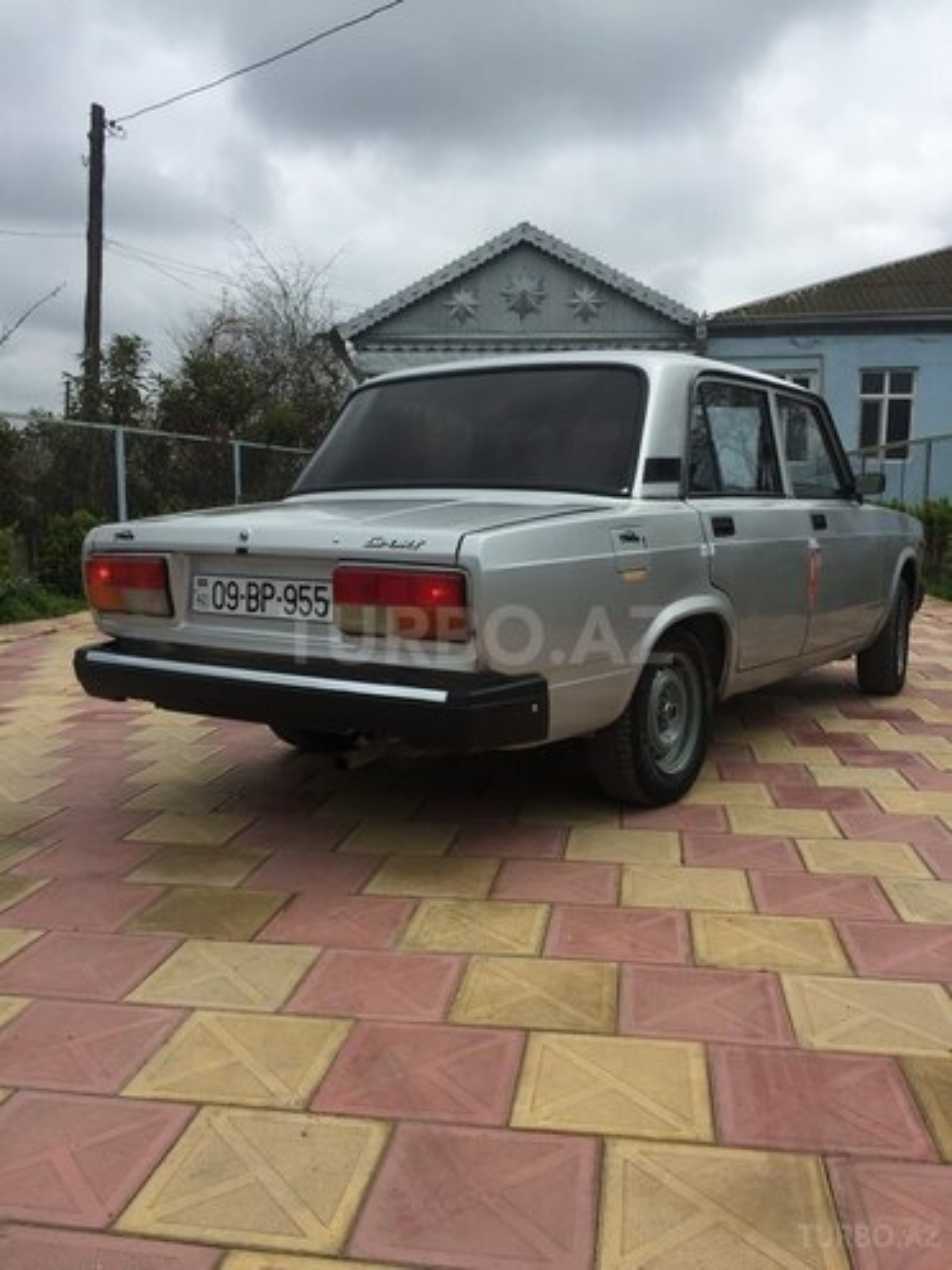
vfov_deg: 61.7
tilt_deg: -5.8
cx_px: 476
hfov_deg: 48.2
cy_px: 635
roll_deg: -0.6
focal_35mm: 29
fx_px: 1063
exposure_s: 1/2326
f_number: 2.2
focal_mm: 4.15
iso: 32
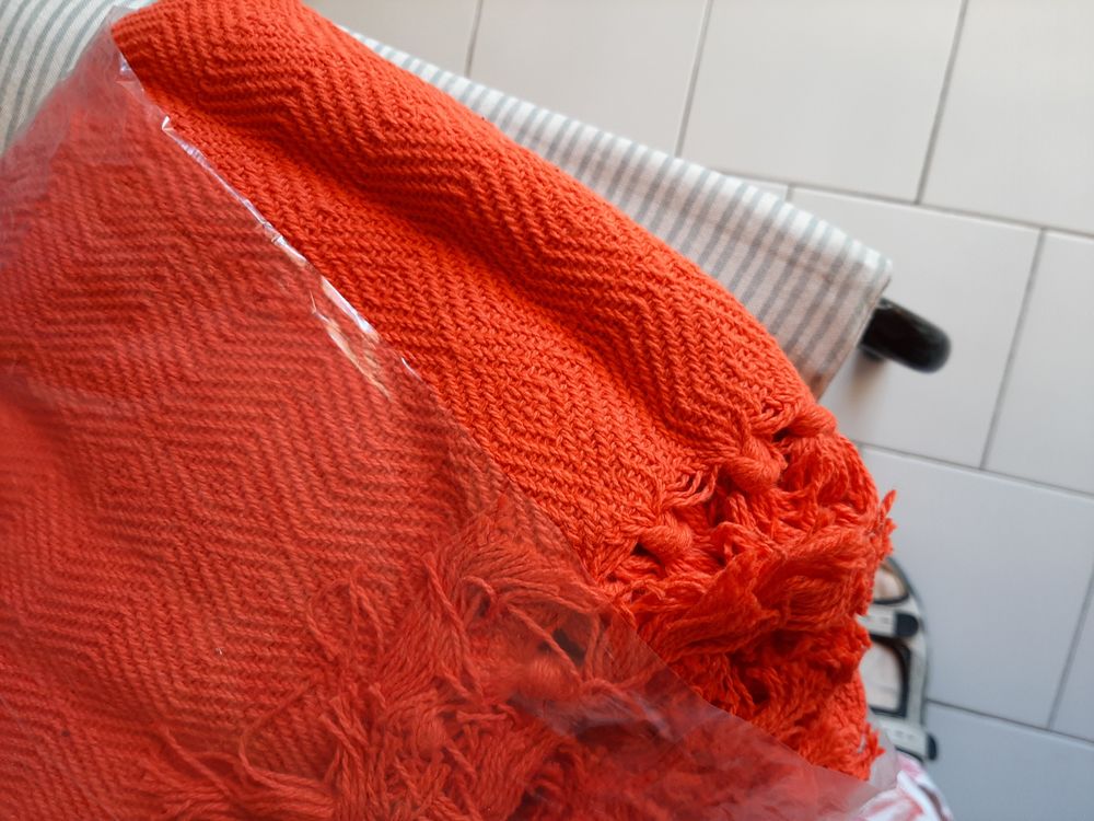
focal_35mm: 26
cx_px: 547
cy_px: 410
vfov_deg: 53.1
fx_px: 822
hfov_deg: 67.3
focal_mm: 3.93
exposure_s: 1/50
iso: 64
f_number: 1.7
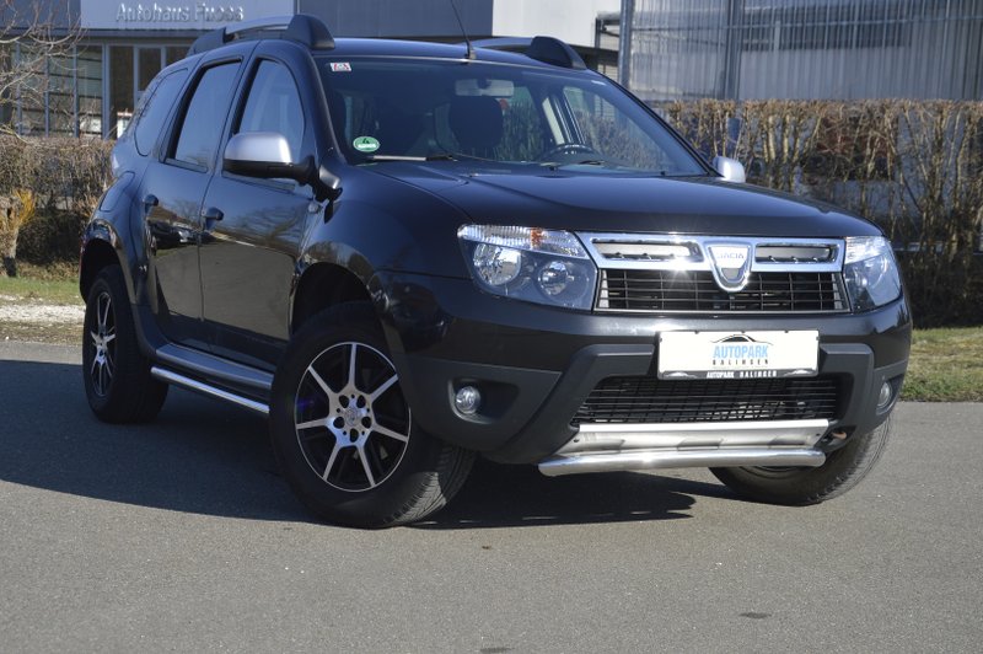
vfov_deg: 20.1
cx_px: 492
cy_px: 327
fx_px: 1842
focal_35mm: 68
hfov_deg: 29.9
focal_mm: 45
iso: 100
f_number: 8
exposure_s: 1/250
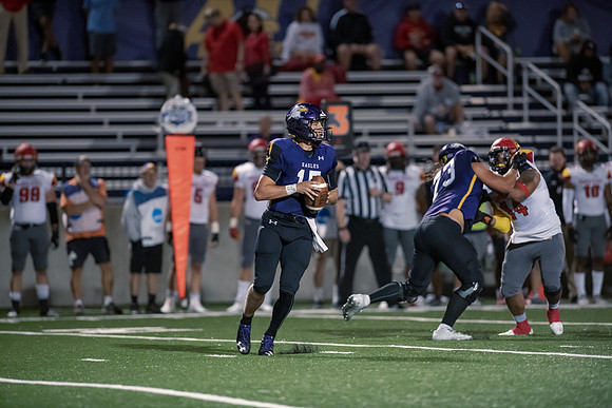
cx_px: 306
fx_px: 5101
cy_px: 204
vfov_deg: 4.6
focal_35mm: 300
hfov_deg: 6.9
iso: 6400
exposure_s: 1/640
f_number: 2.8
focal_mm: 300
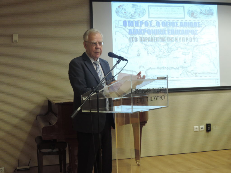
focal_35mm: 55
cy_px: 86
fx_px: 367
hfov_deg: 34.9
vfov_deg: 26.6
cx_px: 116
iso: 400
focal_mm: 9.8
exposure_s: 1/30
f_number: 3.7
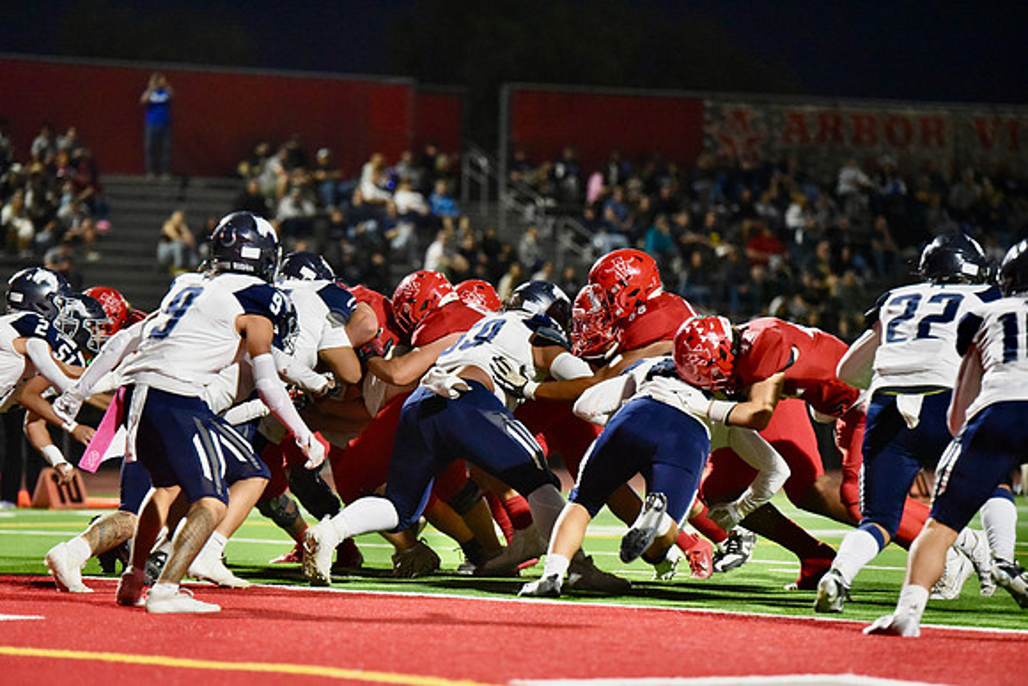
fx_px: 5141
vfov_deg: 7.6
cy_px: 343
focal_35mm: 180
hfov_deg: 11.4
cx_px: 514
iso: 11400
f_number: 2.8
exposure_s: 1/1000
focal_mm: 180
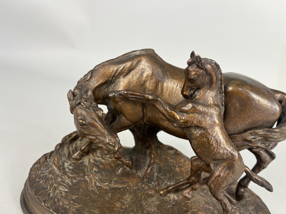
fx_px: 215
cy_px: 107
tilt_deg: -17.9
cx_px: 143
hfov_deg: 67.3
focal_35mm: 26
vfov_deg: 53.1
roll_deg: -9.9
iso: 100
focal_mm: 5.1
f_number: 1.6
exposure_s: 1/100
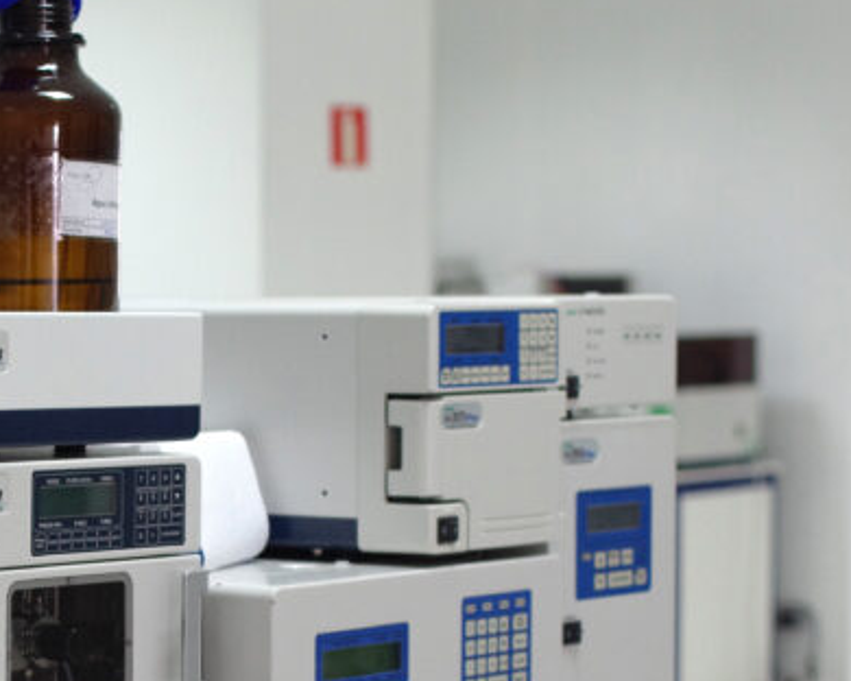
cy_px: 644
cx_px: -70
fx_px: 3224
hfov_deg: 14.7
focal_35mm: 128
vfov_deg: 12.0
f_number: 4
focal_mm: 35
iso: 800
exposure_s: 1/200
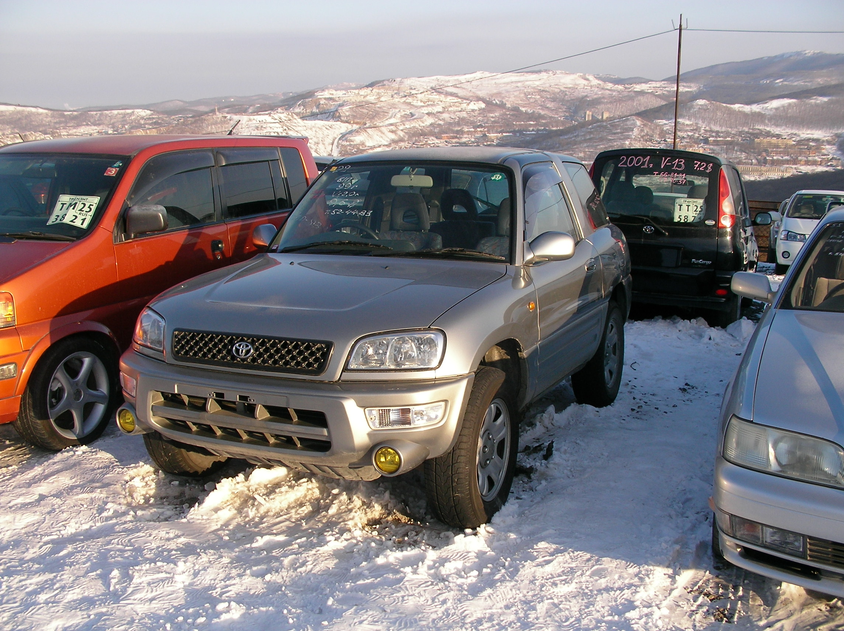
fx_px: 926
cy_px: 316
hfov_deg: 49.0
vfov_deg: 37.7
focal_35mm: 38
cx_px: 422
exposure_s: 1/329
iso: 50
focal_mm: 5.8
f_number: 3.5
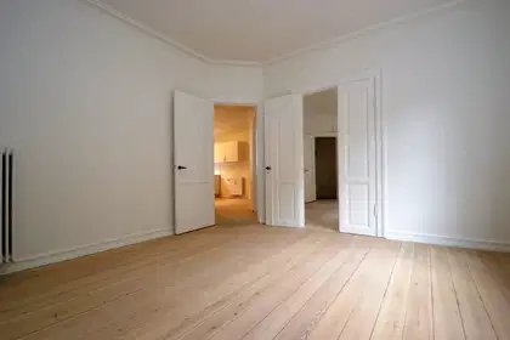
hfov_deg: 95.0
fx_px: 234
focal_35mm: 16
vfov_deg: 72.1
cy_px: 170
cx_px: 255
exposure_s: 1/60
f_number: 3.5
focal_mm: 11
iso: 560
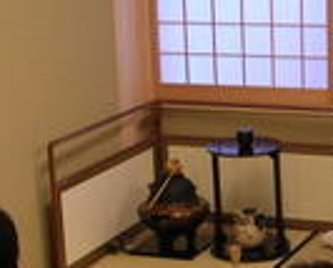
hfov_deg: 15.9
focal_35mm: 117
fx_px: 1156
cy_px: 235
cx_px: 371
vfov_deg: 13.1
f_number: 3
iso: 50
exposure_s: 1/12.2
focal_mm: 6.6
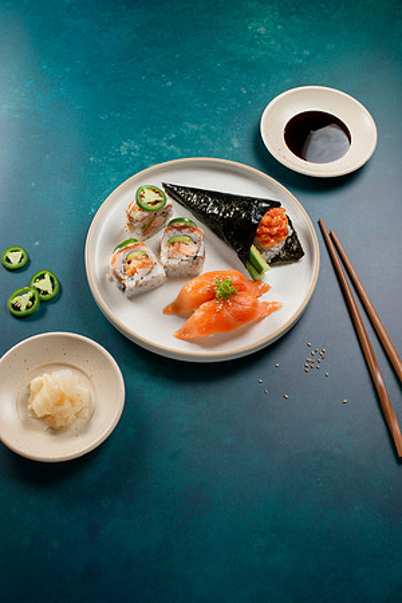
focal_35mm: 50
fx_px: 837
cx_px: 201
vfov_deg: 39.6
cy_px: 302
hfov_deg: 27.0
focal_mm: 50
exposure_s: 1/200
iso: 250
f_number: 9
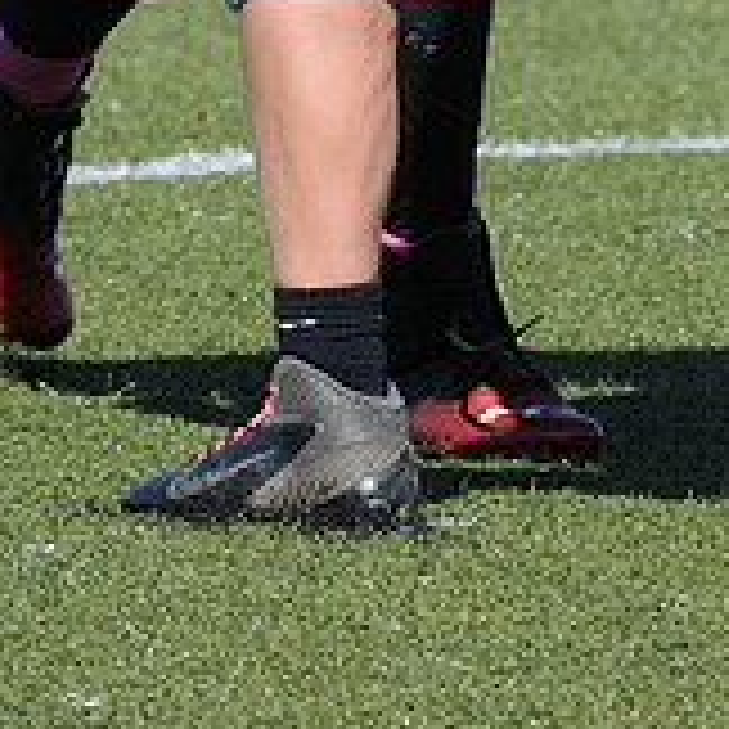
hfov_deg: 1.3
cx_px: 398
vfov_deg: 1.3
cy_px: -364
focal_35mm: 1365
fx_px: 32523
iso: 200
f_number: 8
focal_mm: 300
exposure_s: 1/500
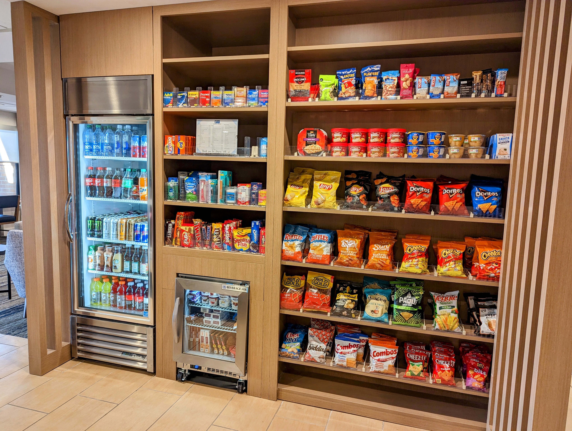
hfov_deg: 71.5
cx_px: 286
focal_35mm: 24
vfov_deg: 56.9
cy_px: 216
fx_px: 397
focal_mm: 6.81
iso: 65
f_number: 1.85
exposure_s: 1/40
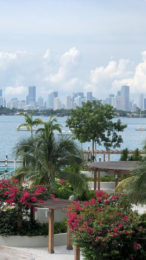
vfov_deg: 25.6
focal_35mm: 83
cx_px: 58
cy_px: 130
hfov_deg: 14.6
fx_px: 571
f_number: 2.8
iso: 20
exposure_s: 1/1080
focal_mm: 6.6
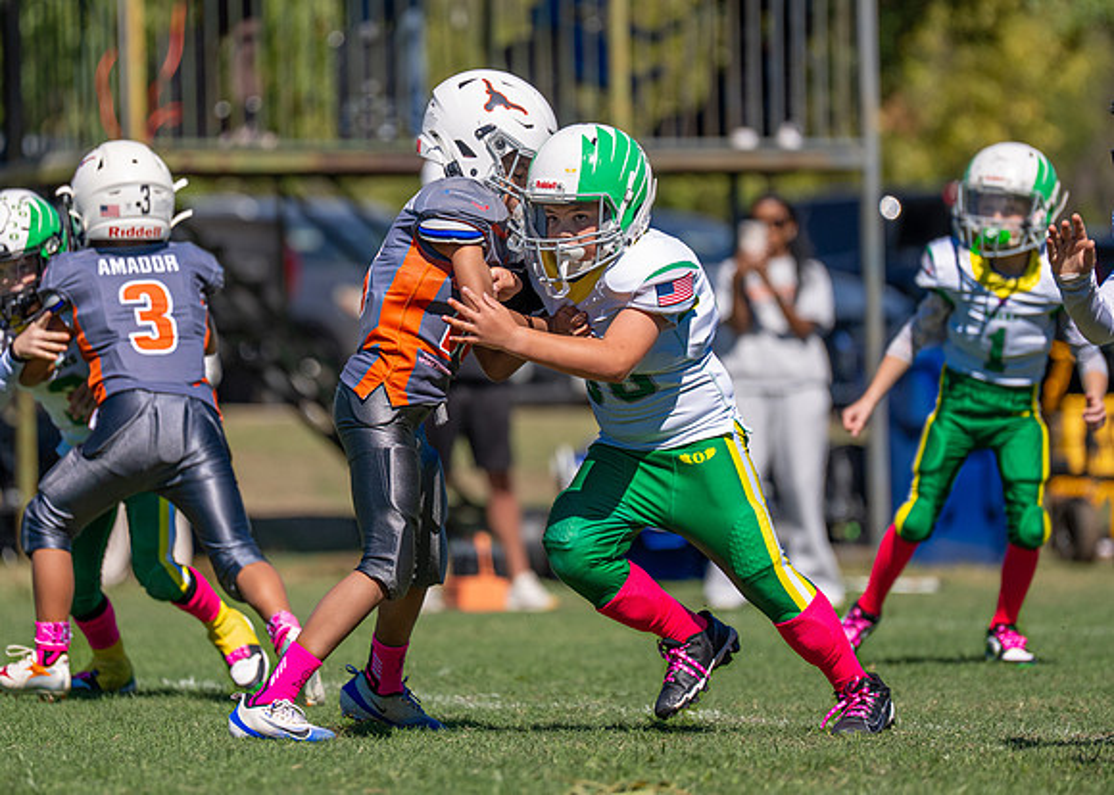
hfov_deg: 6.4
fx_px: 9903
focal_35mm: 313
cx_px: 498
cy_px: 313
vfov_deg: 4.6
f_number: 2.8
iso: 160
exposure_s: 1/4000
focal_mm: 200
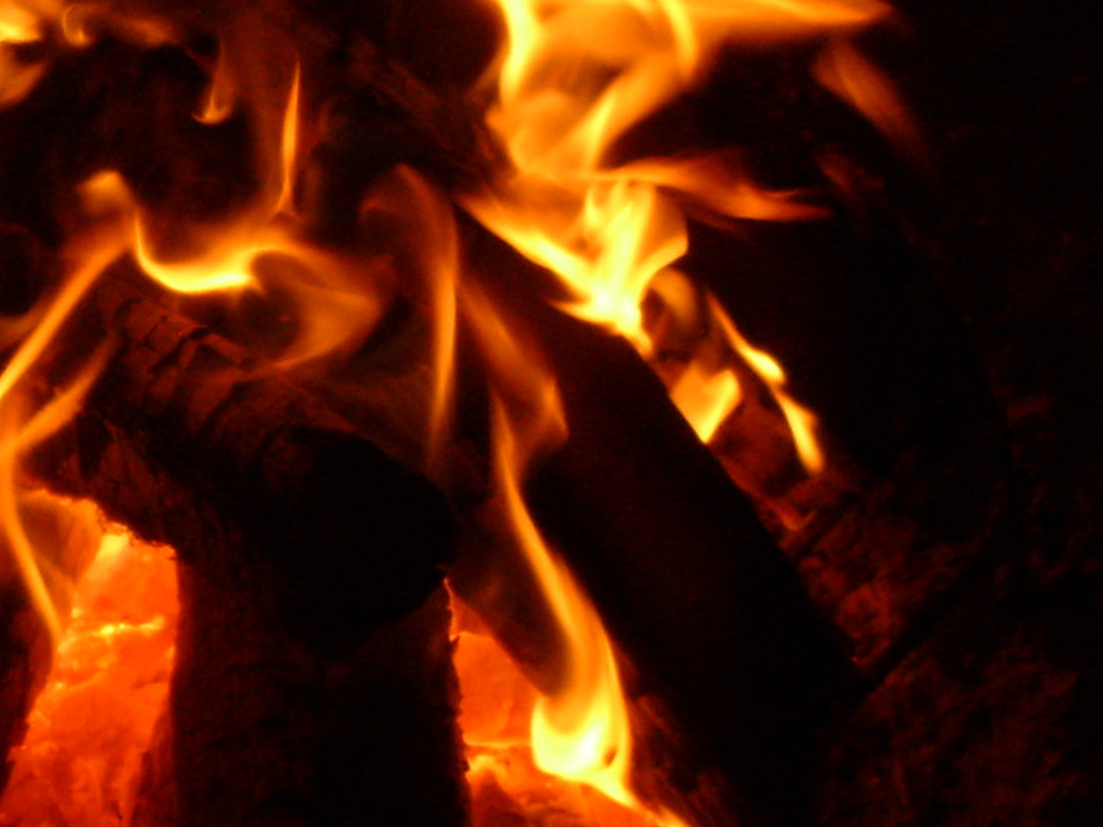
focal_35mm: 170
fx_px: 5416
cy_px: 342
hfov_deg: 11.6
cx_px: 150
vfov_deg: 8.7
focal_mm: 10.3
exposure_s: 1/60
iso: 100
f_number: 3.6
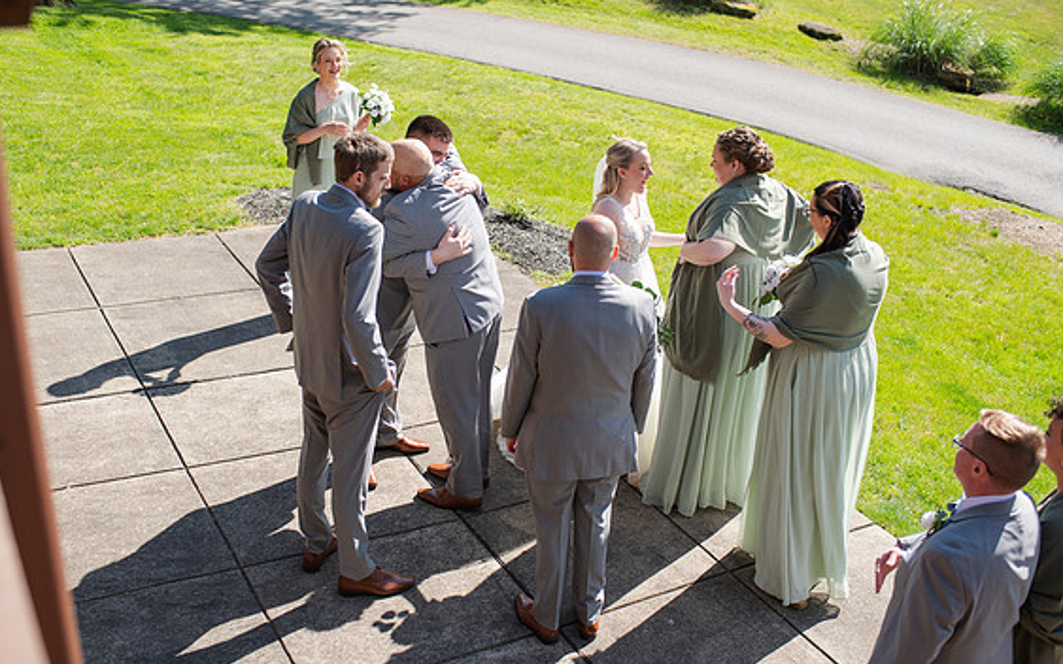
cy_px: 341
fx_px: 1159
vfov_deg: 32.0
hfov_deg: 49.2
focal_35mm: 40
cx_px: 492
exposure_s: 1/1250
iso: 140
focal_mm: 35
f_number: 3.2
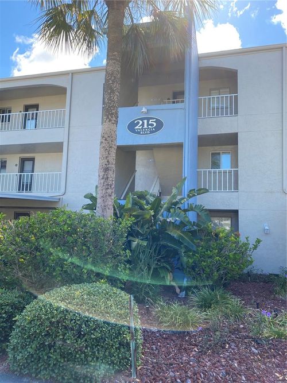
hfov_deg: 53.0
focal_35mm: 26
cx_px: 144
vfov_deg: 67.3
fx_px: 288
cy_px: 192
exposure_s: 1/536
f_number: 1.8
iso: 32
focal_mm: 4.25
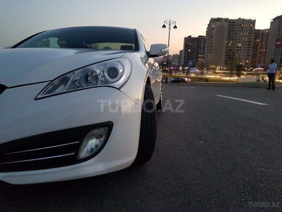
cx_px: 141
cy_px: 106
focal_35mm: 26
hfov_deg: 67.3
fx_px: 212
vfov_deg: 53.1
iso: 200
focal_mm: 4.2
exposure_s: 1/13
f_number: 1.7
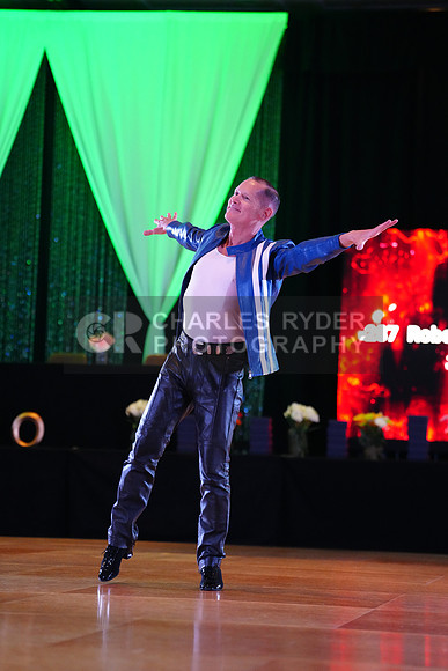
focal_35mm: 105
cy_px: 336
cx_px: 224
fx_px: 1959
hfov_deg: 13.0
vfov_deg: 19.5
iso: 6400
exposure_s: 1/400
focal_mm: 105
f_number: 2.8
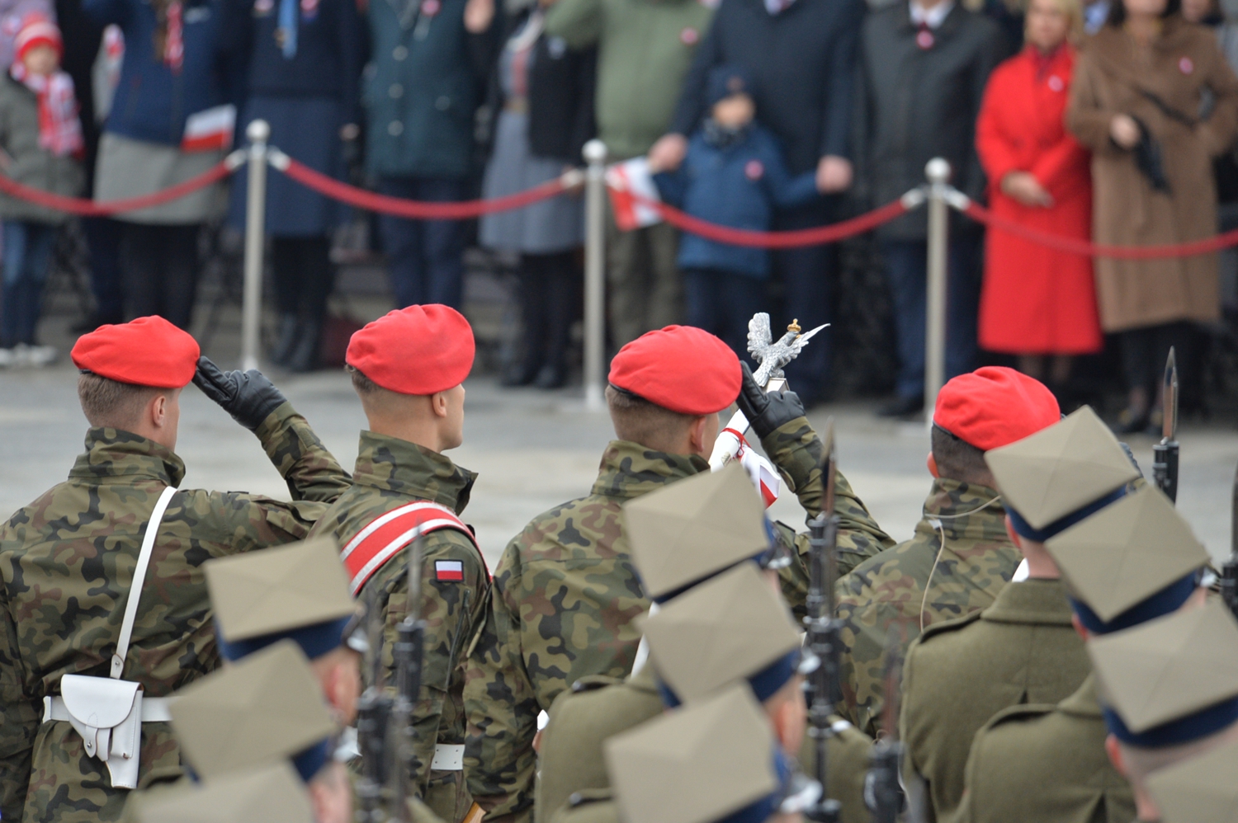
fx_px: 9622
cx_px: 619
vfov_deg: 4.9
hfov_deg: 7.4
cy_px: 412
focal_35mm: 280
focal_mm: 280
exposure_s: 1/320
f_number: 5.6
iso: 1400
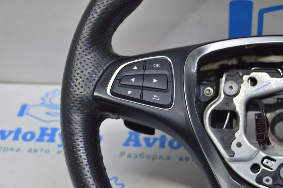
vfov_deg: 18.9
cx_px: 142
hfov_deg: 28.1
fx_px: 566
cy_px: 94
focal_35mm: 72
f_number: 5.6
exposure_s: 1/20
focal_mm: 48
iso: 400
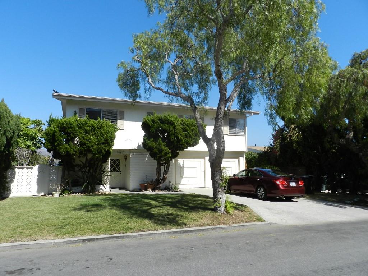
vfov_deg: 58.9
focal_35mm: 23
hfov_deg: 73.9
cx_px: 184
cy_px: 138
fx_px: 245
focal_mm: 4
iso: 160
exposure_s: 1/1000
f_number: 4
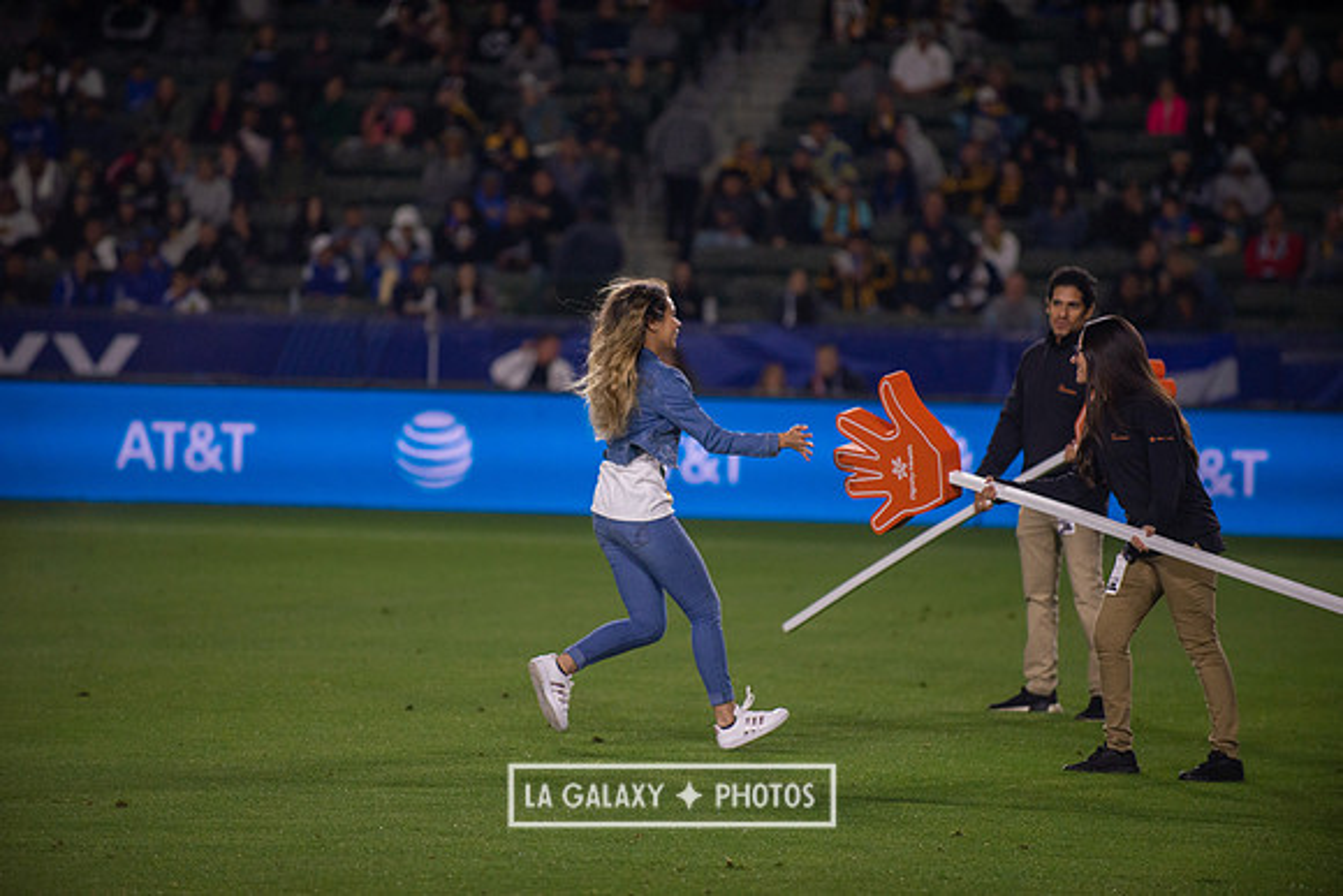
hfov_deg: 10.3
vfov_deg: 6.9
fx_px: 7463
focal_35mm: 200
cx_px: 672
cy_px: 448
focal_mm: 200
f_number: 2.8
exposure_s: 1/2500
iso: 1600
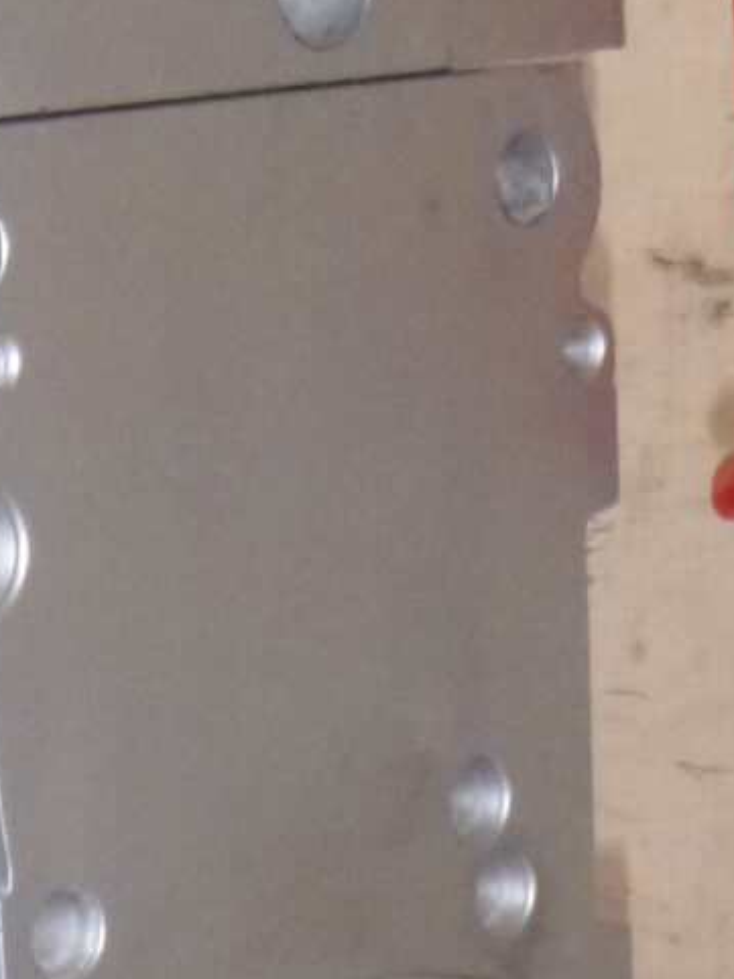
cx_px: -551
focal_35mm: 133
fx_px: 3759
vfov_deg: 14.8
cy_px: 737
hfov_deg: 10.5
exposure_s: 1/60
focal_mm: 4.5
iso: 400
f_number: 3.9
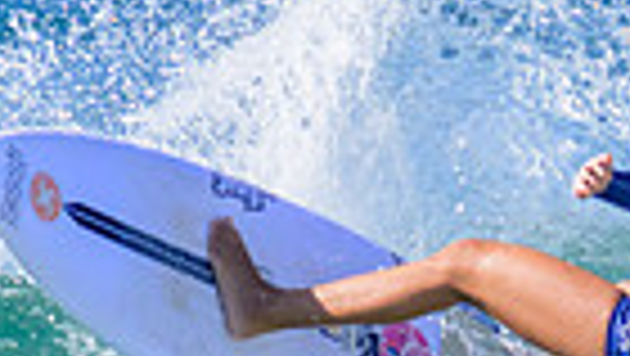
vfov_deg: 0.3
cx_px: 791
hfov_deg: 0.5
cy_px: 386
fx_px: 79343
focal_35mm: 4746
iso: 1400
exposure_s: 1/2000
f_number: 11
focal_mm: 800
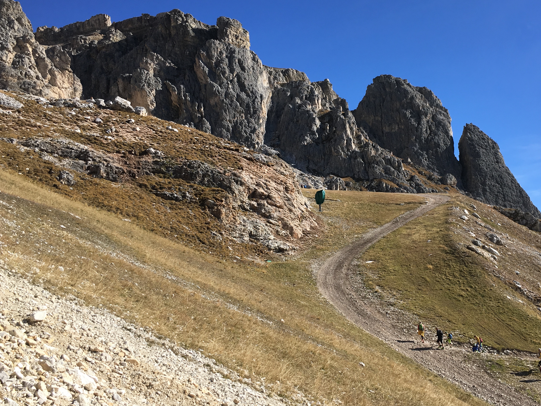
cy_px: 183
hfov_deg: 48.6
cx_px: 331
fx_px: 594
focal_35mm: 38
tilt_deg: +12.2
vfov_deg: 37.7
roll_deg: +4.5
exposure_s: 1/1326
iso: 25
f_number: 2.2
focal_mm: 4.15
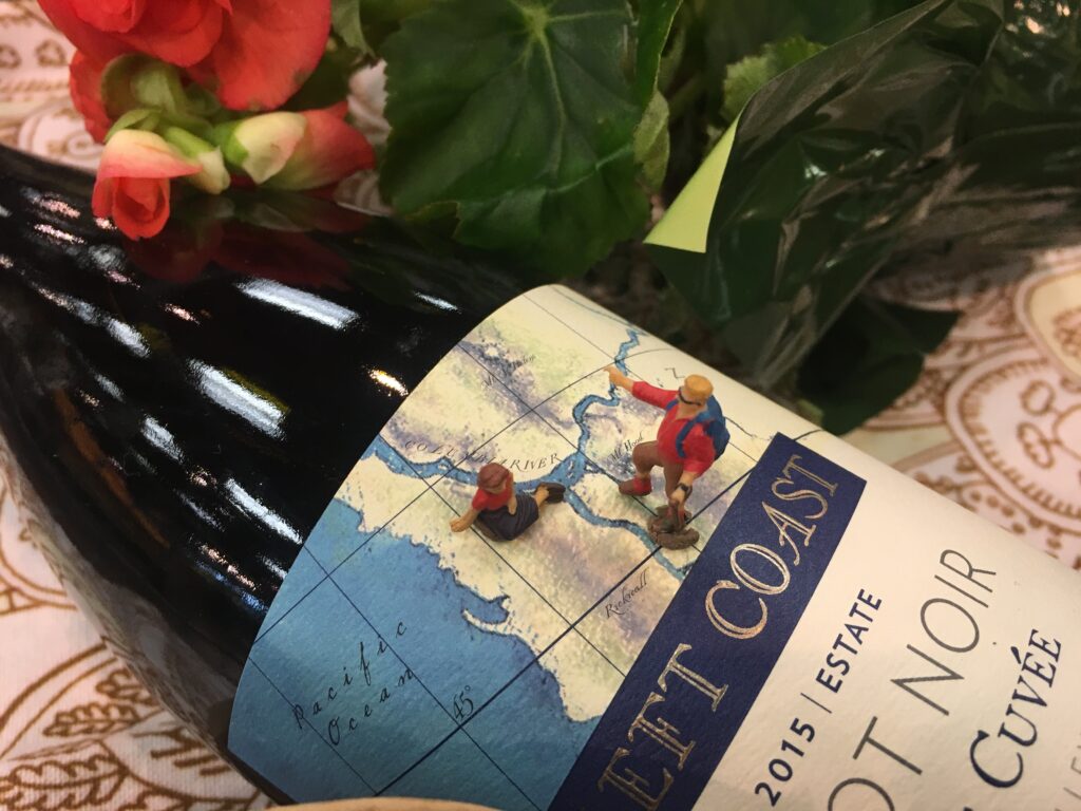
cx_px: 540
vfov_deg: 48.2
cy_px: 406
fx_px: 906
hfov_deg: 61.7
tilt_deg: -47.7
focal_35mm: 29
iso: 40
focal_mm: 4.15
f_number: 2.2
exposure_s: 1/30
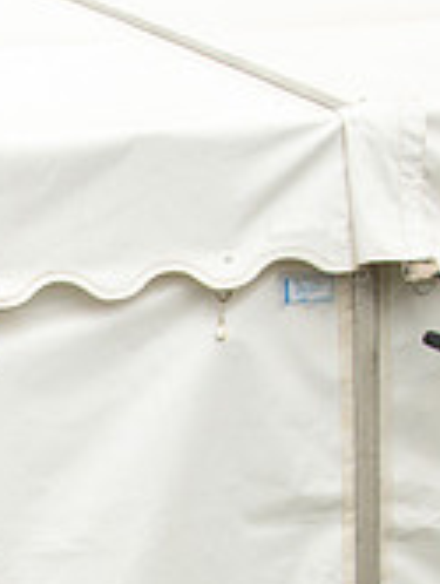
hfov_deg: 10.1
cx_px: -509
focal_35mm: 133
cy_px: 753
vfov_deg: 14.2
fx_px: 2248
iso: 400
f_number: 5.6
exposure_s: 1/640
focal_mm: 34
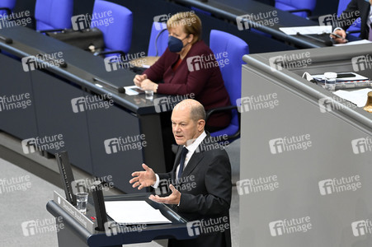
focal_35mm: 240
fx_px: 2478
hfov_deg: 8.6
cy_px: 124
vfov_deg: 5.7
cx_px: 186
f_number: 5.6
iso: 8000
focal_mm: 240
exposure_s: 1/250
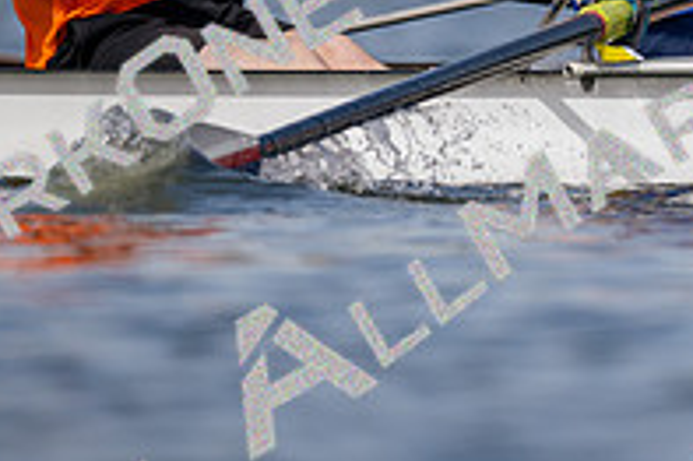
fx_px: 34043
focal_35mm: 1770
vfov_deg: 0.8
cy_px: -86
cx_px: 950
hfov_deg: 1.2
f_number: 4
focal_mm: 600
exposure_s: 1/2500
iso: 220
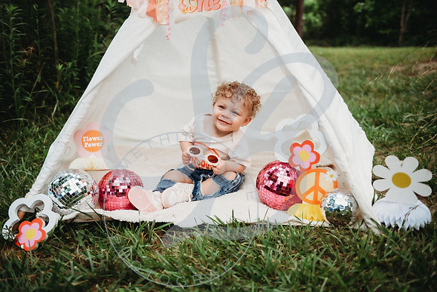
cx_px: 218
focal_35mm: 35
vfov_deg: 37.9
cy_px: 146
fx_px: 425
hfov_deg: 54.4
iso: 100
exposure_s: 1/160
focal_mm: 35
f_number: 2.8
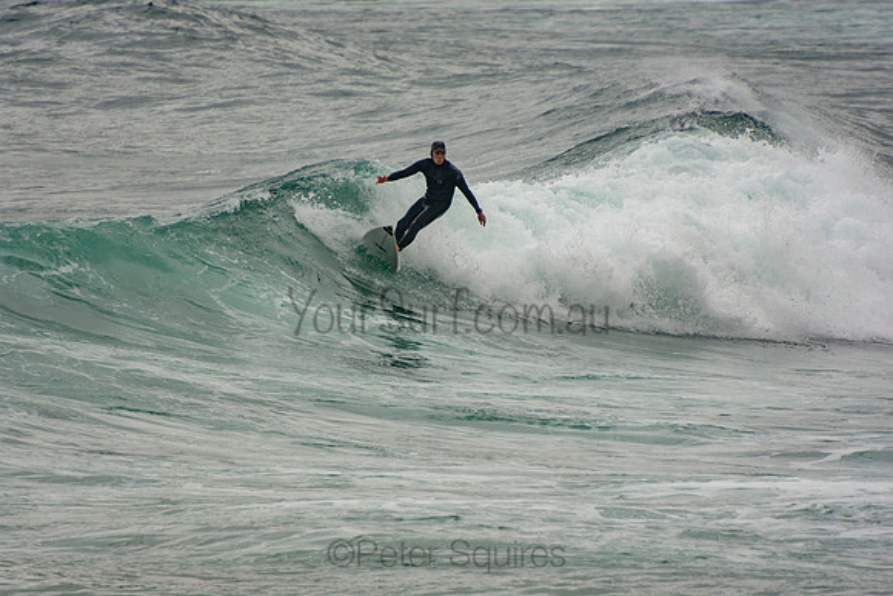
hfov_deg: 3.4
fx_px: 14886
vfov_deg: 2.3
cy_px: 298
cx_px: 446
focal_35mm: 600
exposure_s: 1/1250
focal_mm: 400
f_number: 5.6
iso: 220
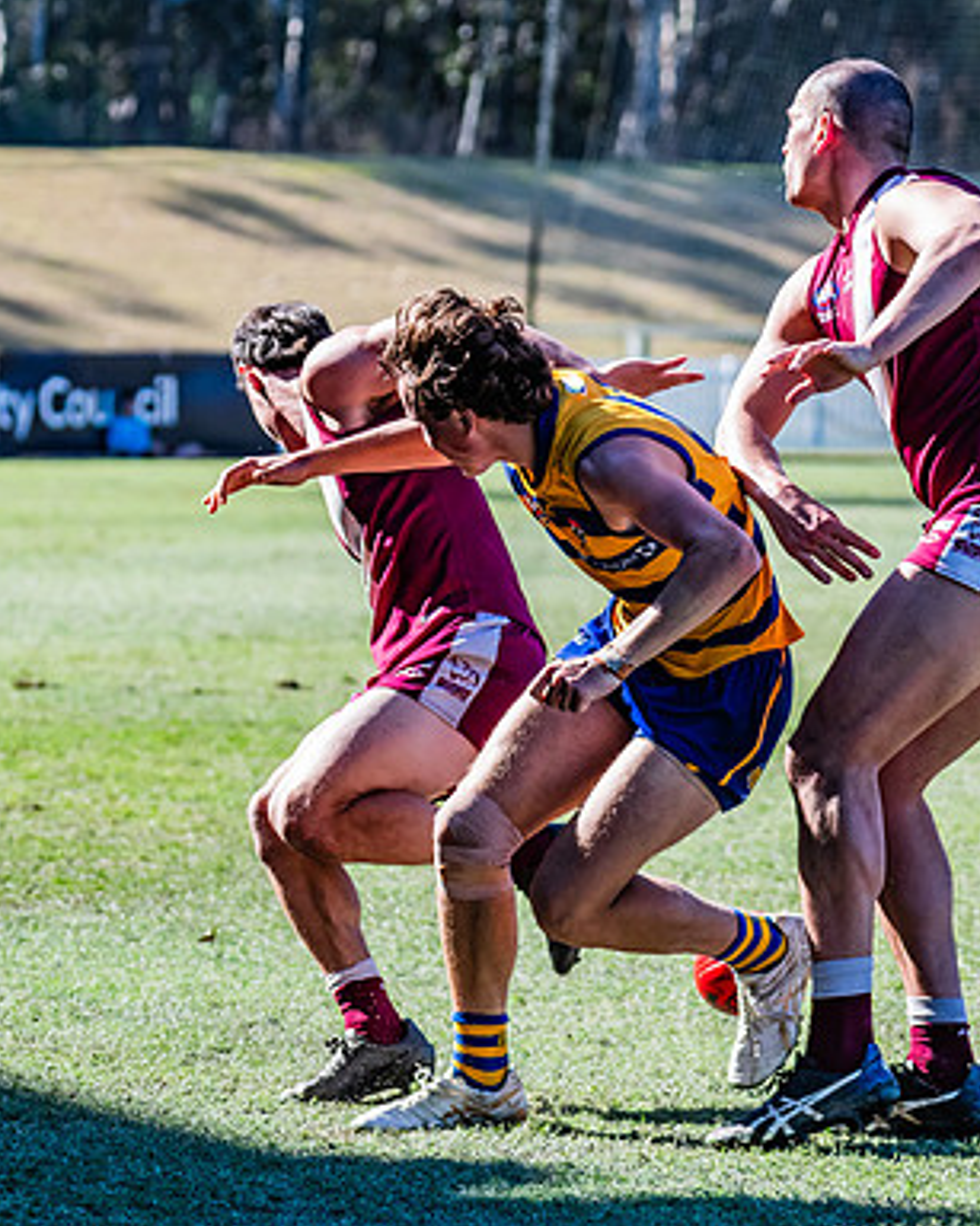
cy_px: 700
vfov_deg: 6.2
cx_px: 618
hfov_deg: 5.0
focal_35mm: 311
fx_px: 11280
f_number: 5.6
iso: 800
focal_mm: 170
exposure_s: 1/1600
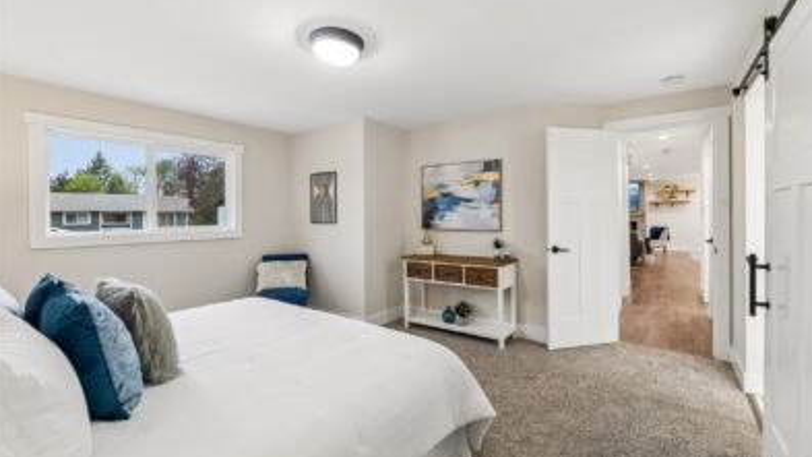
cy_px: 218
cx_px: 411
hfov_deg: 99.4
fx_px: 344
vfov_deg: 67.0
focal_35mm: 16
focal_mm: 10
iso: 250
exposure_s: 1/6
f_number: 9
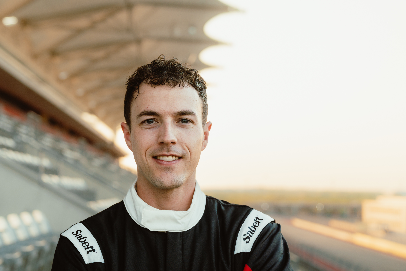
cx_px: 158
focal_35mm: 70
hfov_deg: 28.8
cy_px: 194
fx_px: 789
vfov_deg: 19.4
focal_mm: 47
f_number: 3.2
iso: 400
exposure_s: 1/250
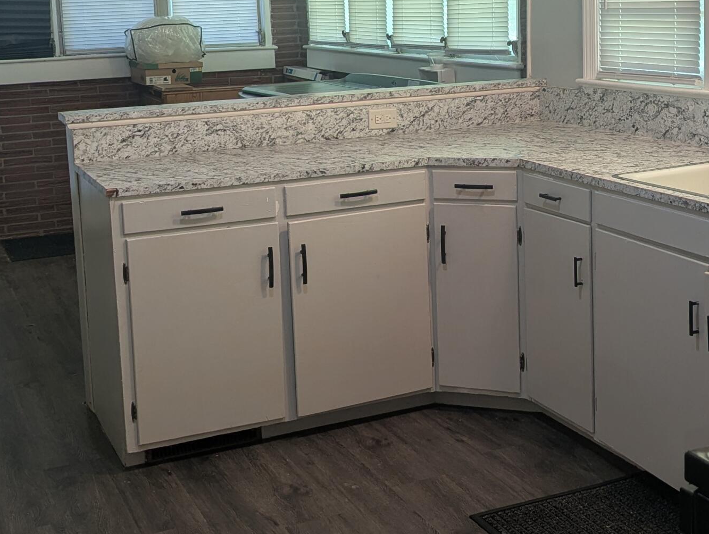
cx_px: 395
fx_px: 1108
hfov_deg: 35.5
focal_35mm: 54
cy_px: 159
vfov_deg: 26.9
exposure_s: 1/60
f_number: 1.85
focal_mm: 6.81
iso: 119
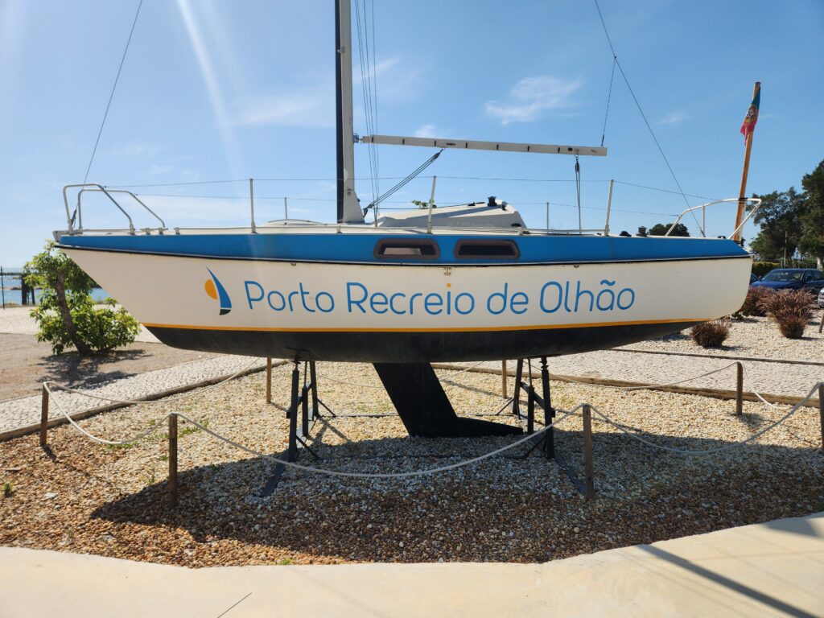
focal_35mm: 23
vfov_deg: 58.9
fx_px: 547
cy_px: 309
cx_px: 412
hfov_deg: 73.9
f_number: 1.8
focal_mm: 5.4
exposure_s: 1/2503
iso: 20
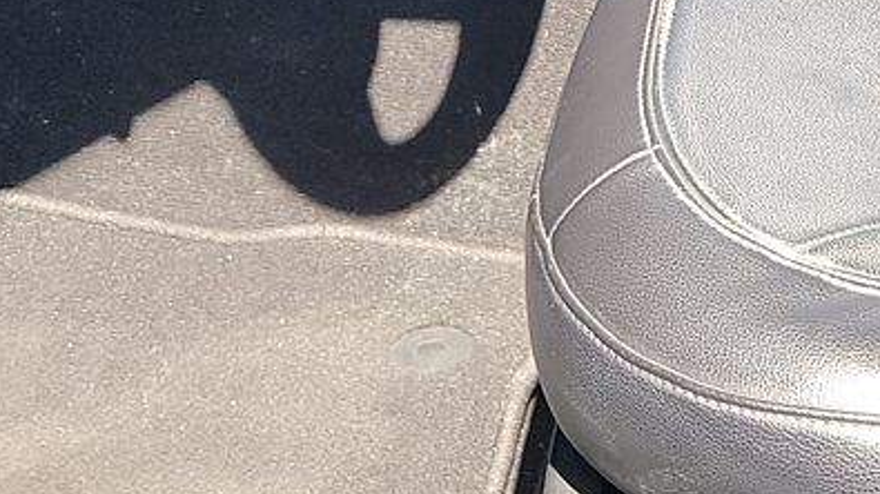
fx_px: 2473
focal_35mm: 106
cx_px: 1025
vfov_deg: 10.5
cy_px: -512
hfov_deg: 19.2
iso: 83
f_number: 1.8
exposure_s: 1/119
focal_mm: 6.7
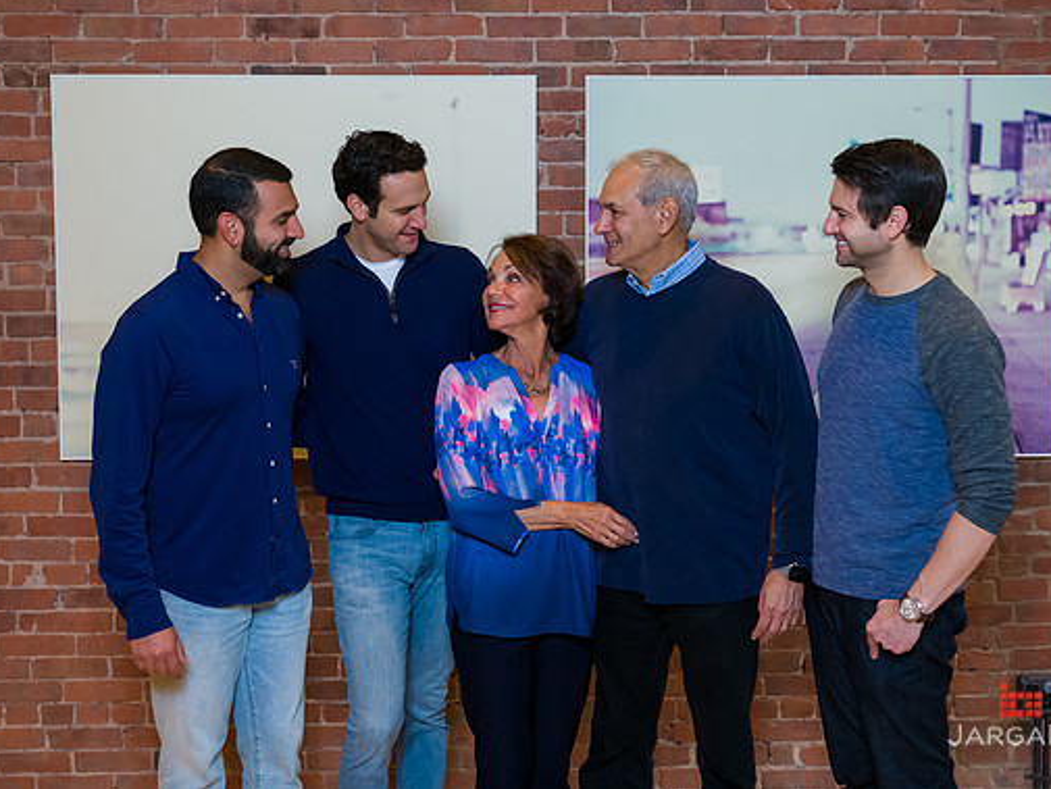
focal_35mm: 50
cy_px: 335
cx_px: 537
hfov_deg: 38.2
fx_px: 1518
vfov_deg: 29.1
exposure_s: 1/200
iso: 1250
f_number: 3.2
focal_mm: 40
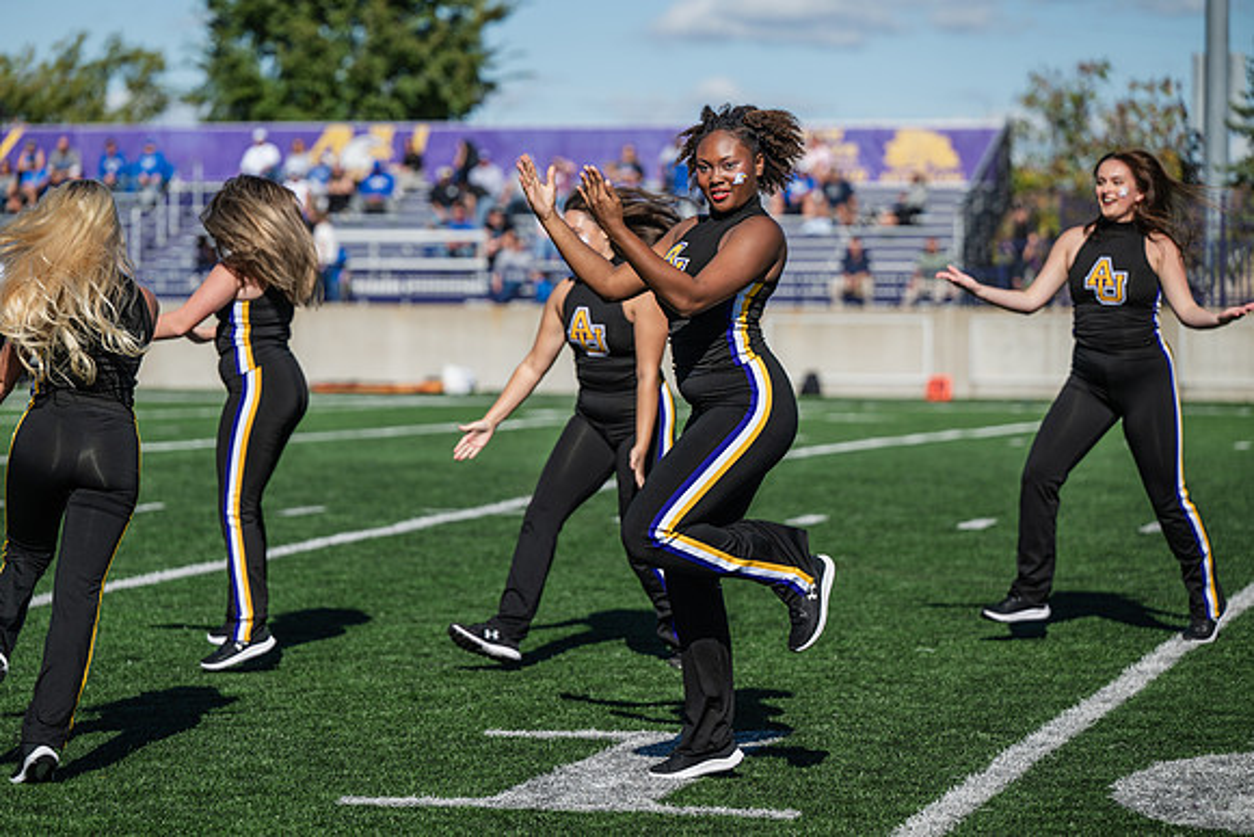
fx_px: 4181
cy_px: 418
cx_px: 627
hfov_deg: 17.1
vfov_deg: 11.4
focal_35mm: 120
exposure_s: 1/1600
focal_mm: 120
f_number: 3.2
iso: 80
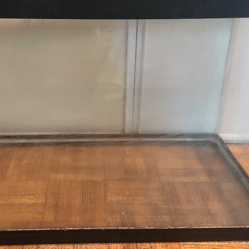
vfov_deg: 39.0
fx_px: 350
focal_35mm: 43
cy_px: 98
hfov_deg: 39.0
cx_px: 98
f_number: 1.8
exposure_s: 1/33.3
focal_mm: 5.4
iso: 500
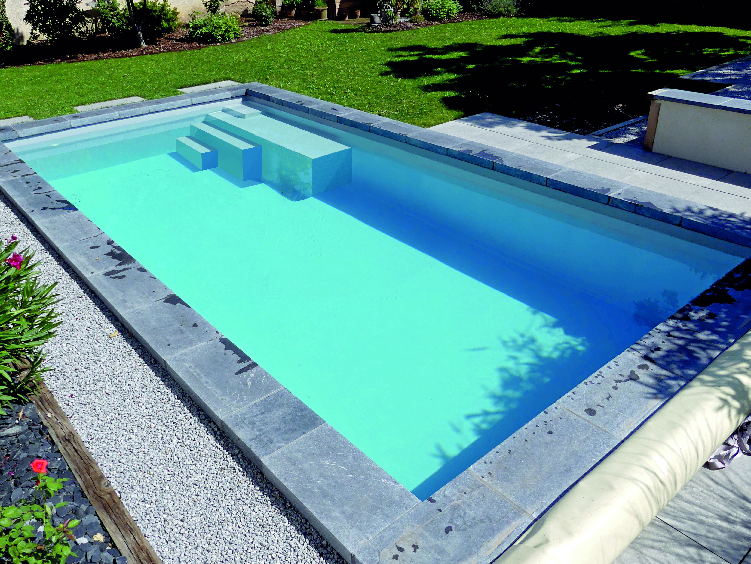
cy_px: 282
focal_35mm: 25
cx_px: 376
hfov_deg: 69.4
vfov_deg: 54.9
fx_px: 542
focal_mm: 4.5
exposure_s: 1/1300
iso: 100
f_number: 4
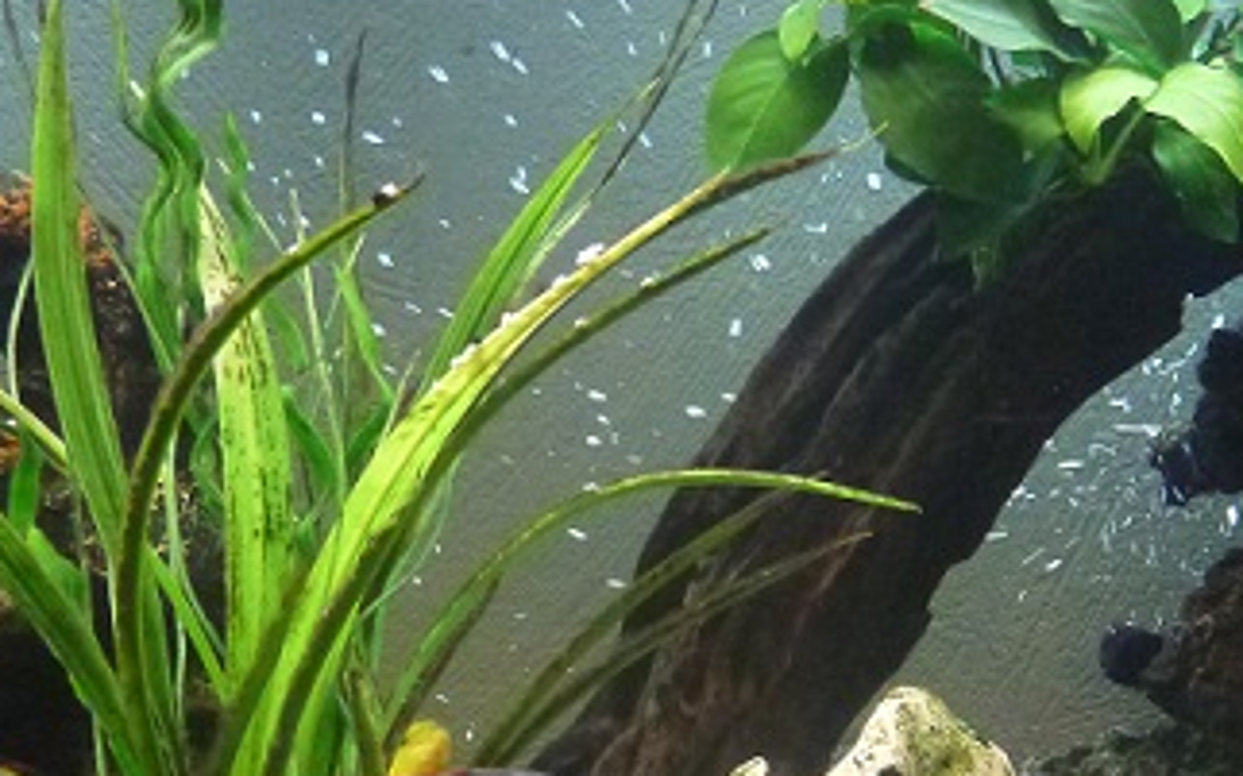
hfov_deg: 32.2
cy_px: 730
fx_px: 1998
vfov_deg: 21.4
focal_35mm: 59
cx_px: 1208
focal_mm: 4.9
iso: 800
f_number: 3.3
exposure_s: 1/60
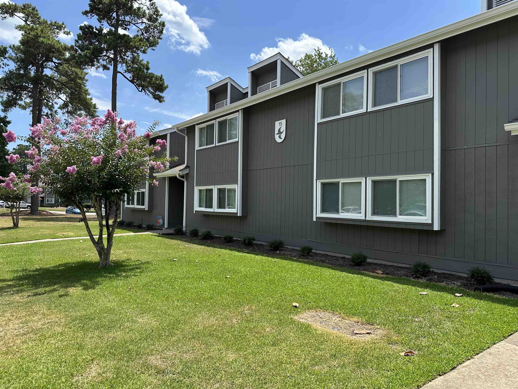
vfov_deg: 56.8
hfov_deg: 71.6
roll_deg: -2.0
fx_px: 359
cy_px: 194
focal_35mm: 24
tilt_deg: +0.8
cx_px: 259
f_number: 1.78
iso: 80
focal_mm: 6.86
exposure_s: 1/3247
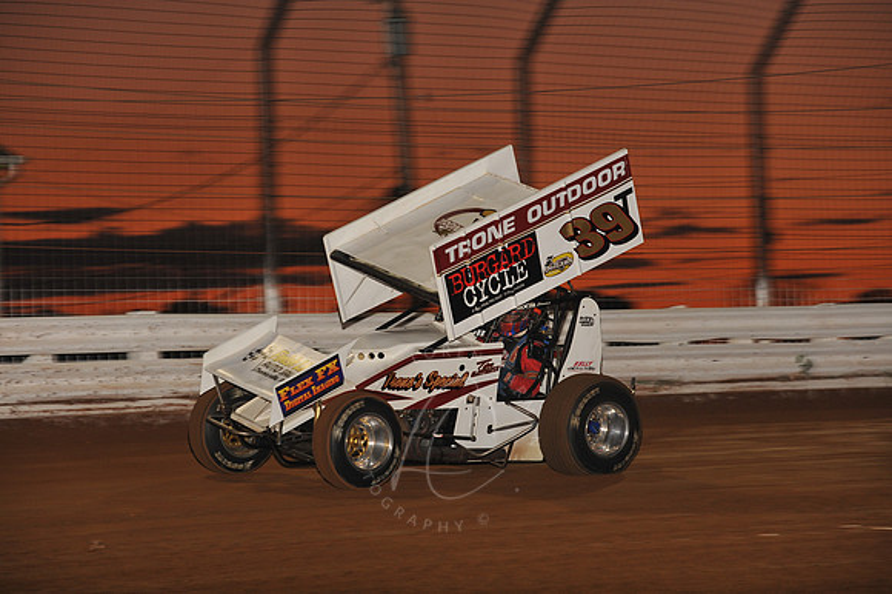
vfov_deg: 10.1
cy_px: 297
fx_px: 3343
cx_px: 446
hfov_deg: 15.2
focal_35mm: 135
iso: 640
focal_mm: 135
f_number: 6.3
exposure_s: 1/320
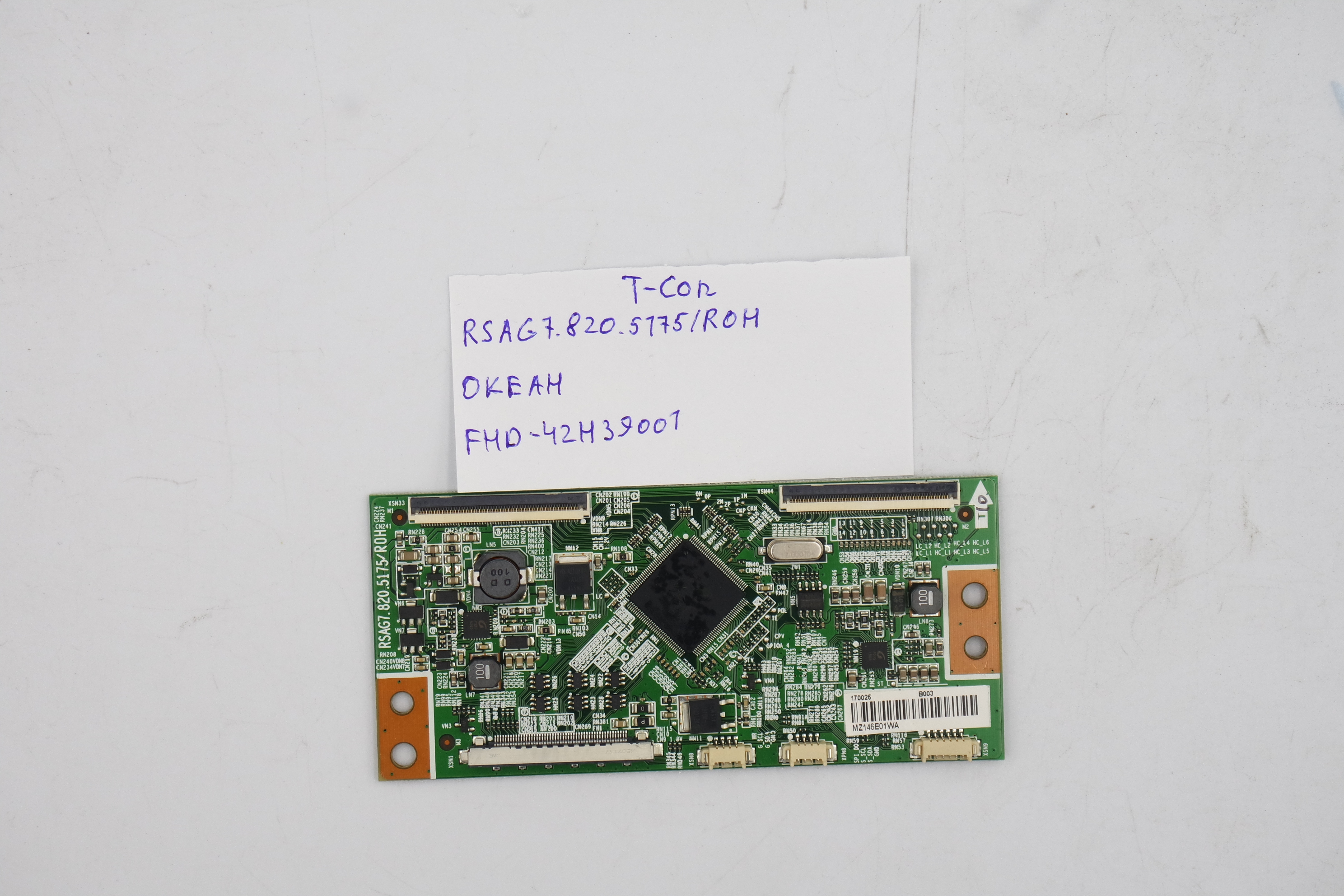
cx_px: 672
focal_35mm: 72
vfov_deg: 18.9
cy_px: 448
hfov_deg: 28.1
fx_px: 2688
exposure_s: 1/125
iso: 200
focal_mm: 27
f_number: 5.6
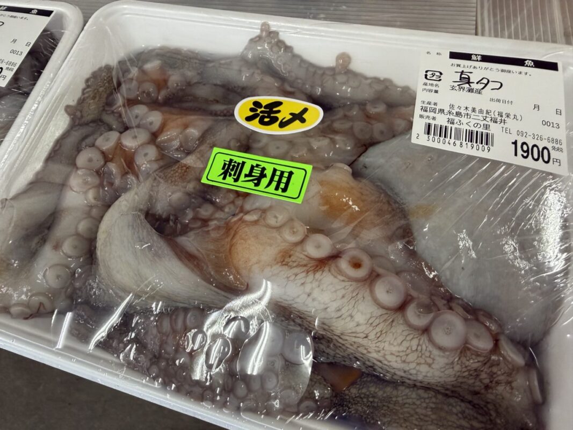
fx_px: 397
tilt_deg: -63.0
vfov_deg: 56.8
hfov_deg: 71.6
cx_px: 286
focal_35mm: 24
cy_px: 215
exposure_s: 1/60
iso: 200
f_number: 2.2
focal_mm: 2.22
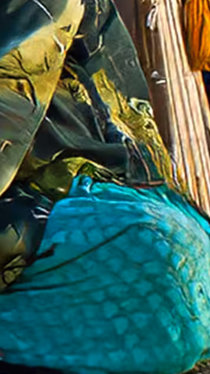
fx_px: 3441
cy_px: -434
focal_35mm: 348
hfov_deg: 3.4
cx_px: -552
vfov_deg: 6.0
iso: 64
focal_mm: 35
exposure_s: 1/1600
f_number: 1.4
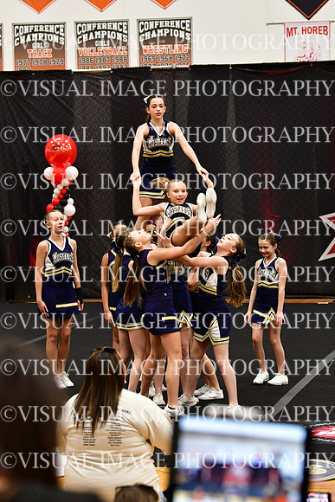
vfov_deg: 16.1
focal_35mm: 127
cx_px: 168
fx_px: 1772
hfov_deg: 10.8
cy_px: 251
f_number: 4
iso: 4000
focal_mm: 85
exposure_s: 1/400
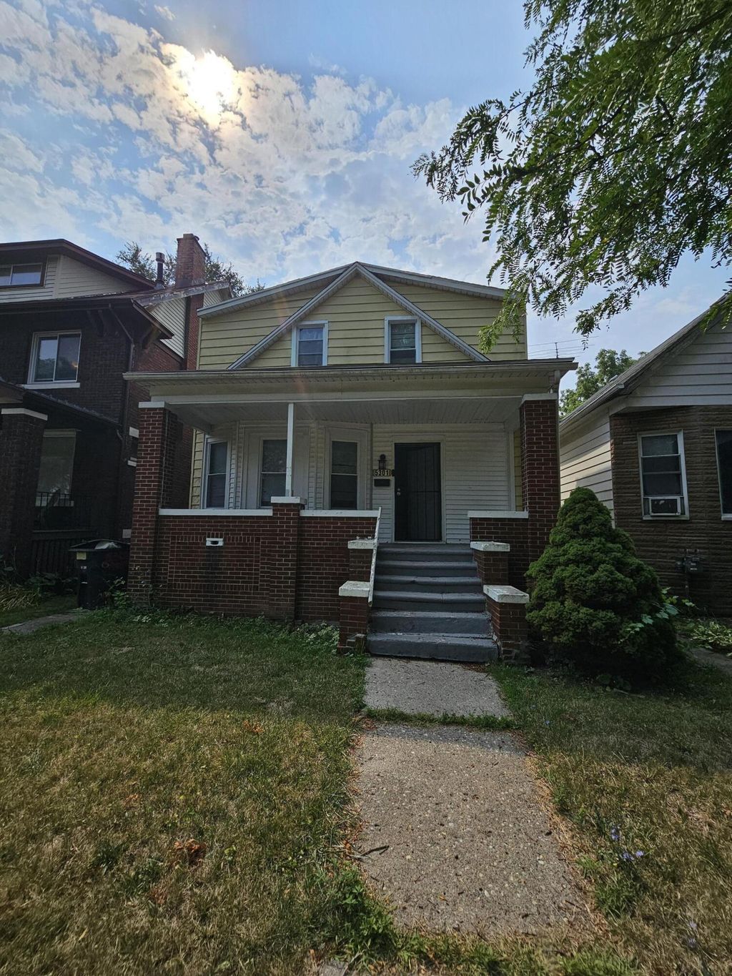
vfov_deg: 106.2
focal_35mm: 13
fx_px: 366
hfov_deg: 89.9
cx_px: 366
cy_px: 488
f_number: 2.2
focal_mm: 2.2
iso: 50
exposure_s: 1/3589
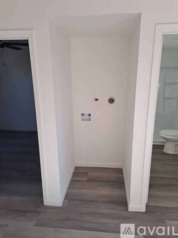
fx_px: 165
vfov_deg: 71.6
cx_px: 89
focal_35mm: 24
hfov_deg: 56.8
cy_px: 119
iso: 50
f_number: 1.8
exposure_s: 1/102
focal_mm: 5.23
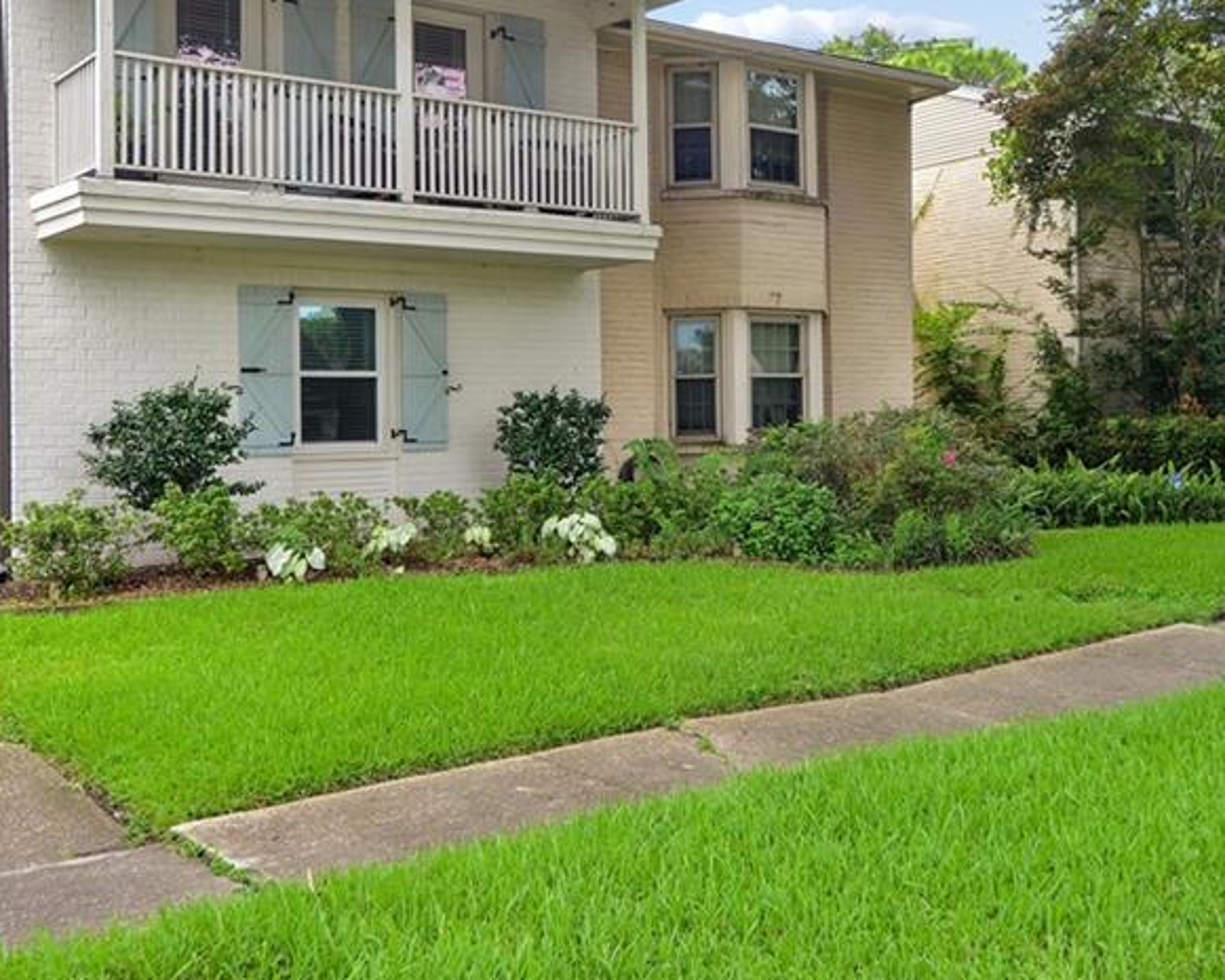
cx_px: 719
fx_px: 1378
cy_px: 432
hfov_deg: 47.7
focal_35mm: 38
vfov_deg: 39.1
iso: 400
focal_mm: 23
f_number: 11
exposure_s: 1/80
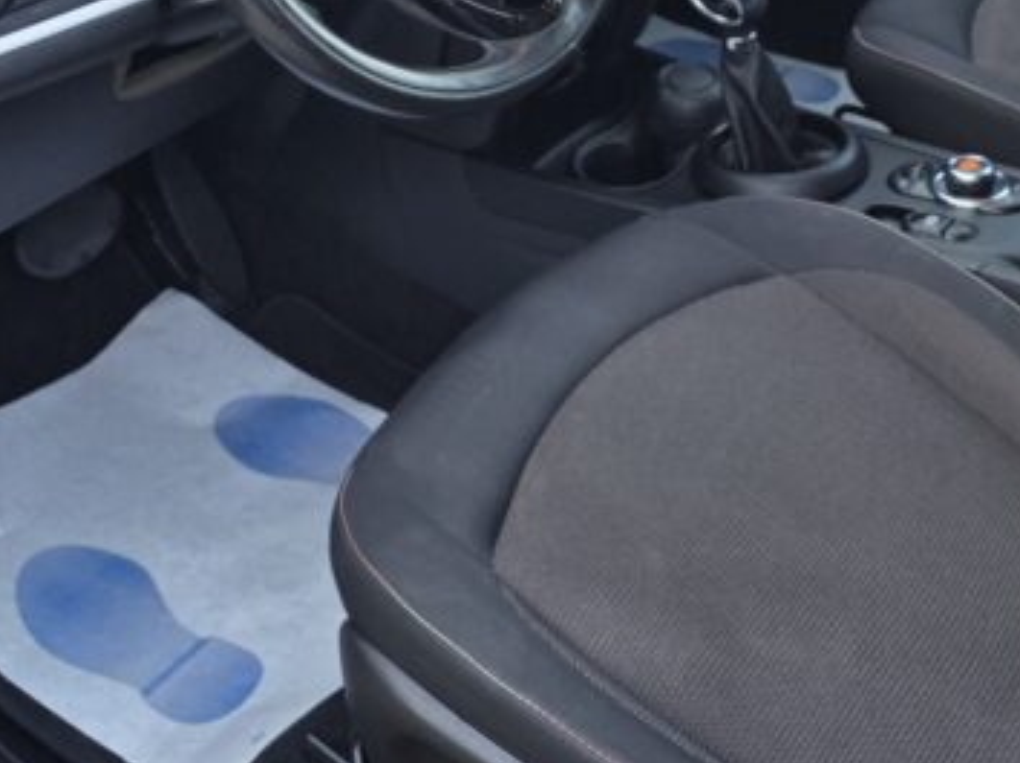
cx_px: 542
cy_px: -26
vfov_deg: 26.3
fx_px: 1531
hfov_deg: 36.8
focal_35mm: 52
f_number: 1.7
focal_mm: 6.25
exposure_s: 1/180
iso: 100
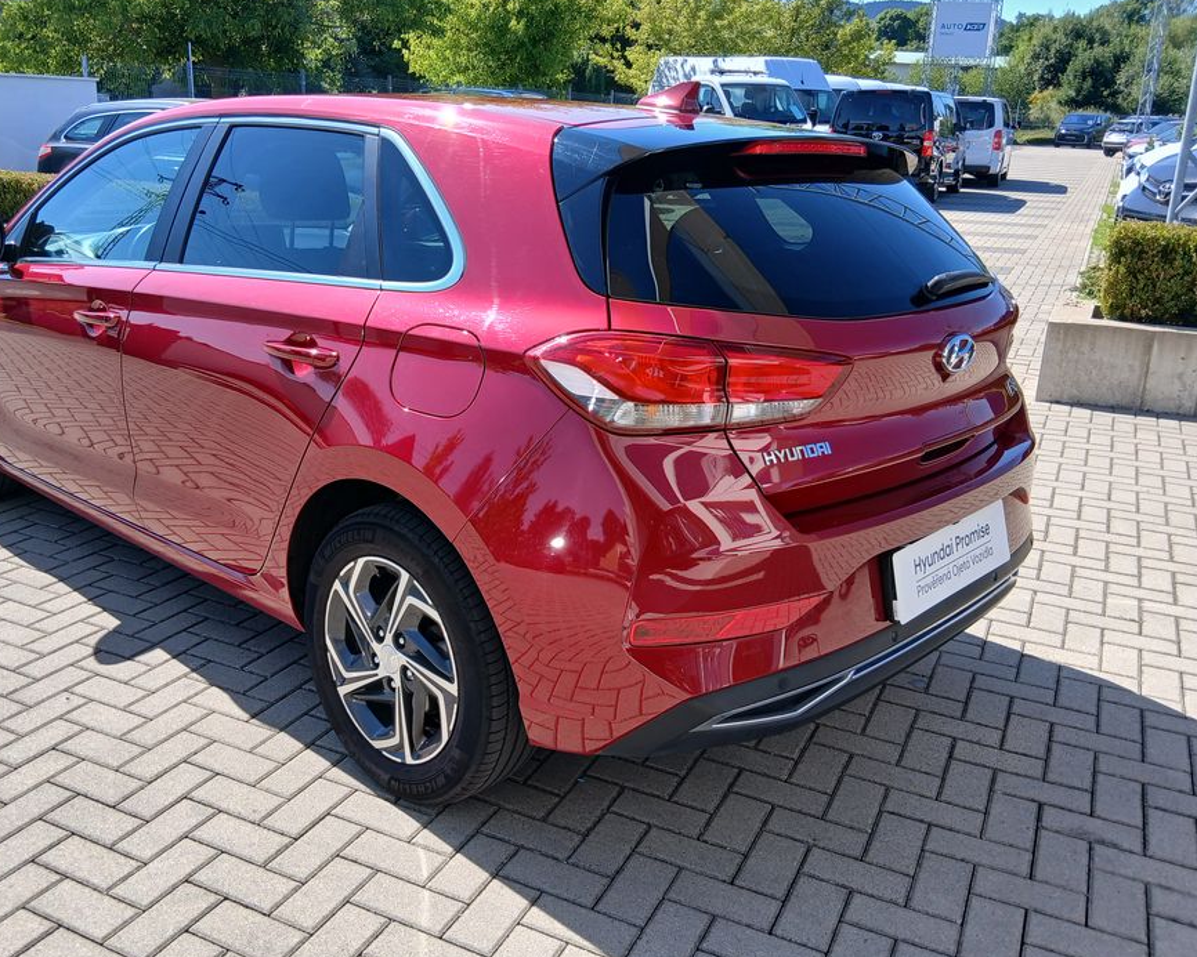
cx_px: 511
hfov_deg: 58.5
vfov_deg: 48.5
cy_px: 465
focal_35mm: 30
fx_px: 1063
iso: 20
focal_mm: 3.98
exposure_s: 1/253
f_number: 1.8
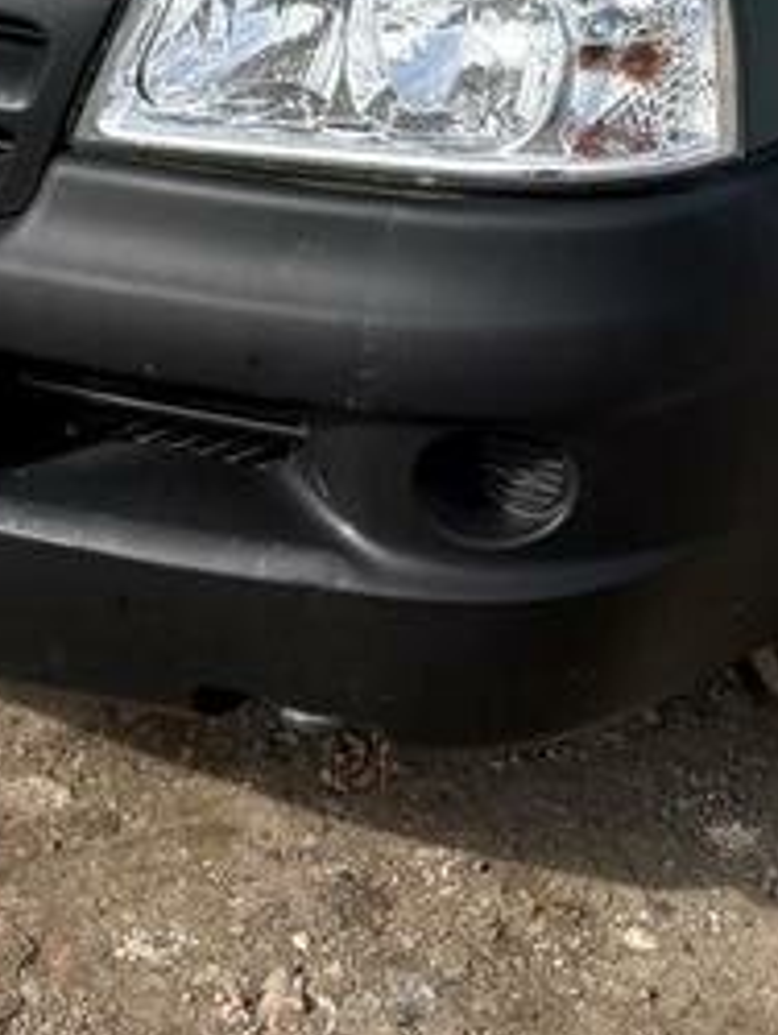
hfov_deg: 15.9
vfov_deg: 17.7
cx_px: 331
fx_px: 2782
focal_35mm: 93
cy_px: -729
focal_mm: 5.96
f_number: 1.6
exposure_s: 1/2141
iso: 50
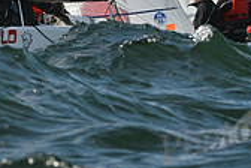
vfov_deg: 2.0
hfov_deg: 3.0
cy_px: -85
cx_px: 84
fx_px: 4824
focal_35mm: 692
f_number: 5.6
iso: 250
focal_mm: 200
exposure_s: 1/1600
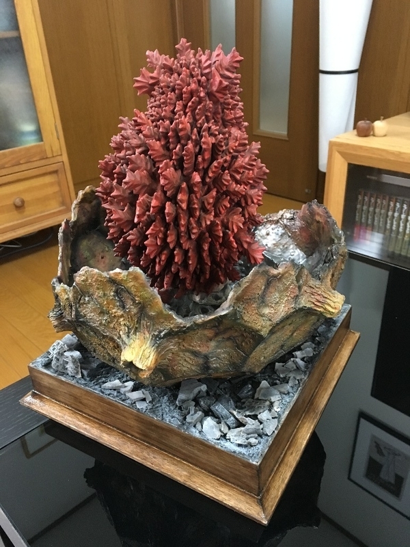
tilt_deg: -27.4
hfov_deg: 48.2
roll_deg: +3.5
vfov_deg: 61.7
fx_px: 458
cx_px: 205
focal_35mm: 29
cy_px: 274
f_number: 2.2
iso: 200
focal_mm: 4.15
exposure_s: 1/30
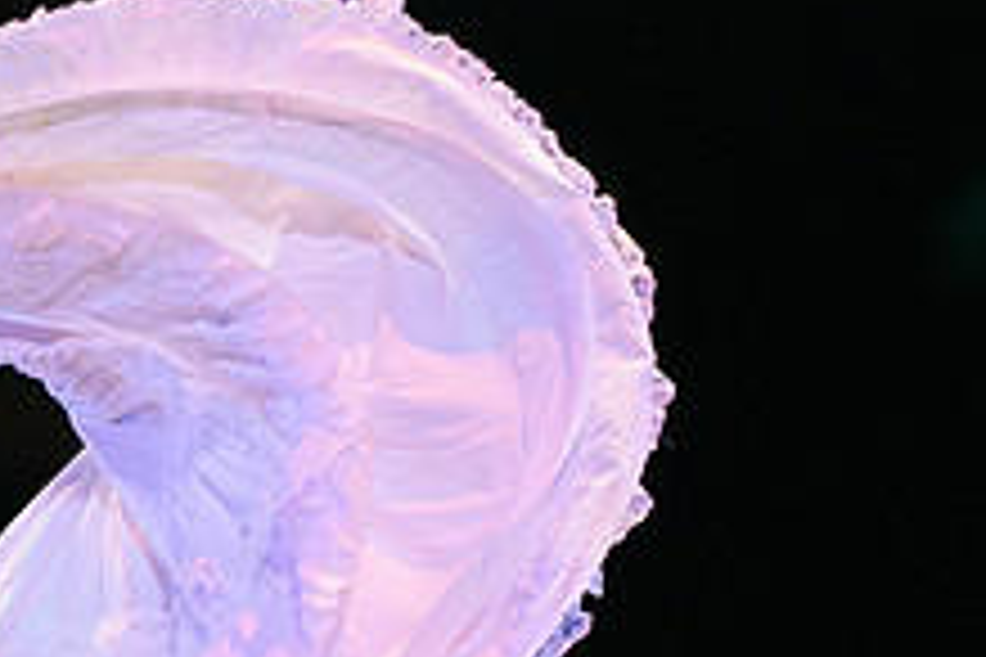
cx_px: 101
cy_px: 321
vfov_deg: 1.3
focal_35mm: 1051
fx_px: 28783
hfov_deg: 2.0
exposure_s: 1/400
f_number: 6.3
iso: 5000
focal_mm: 376
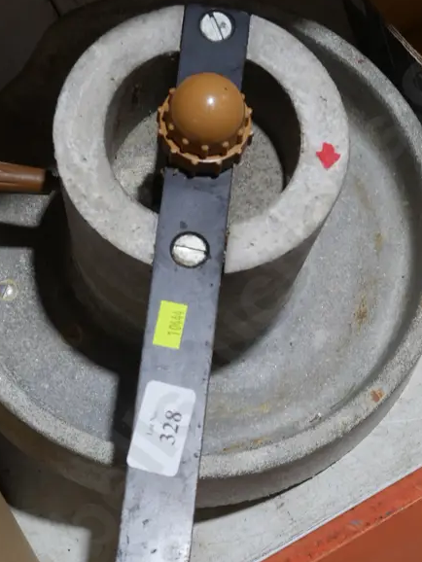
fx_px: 1381
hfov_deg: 17.4
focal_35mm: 85
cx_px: 238
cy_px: 332
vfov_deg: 23.0
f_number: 5.2
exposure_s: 1/60
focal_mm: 24
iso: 500
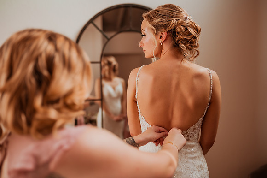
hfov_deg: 54.5
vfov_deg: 37.8
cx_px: 134
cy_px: 89
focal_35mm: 35
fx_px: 259
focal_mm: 35
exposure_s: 1/1000
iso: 320
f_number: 1.8
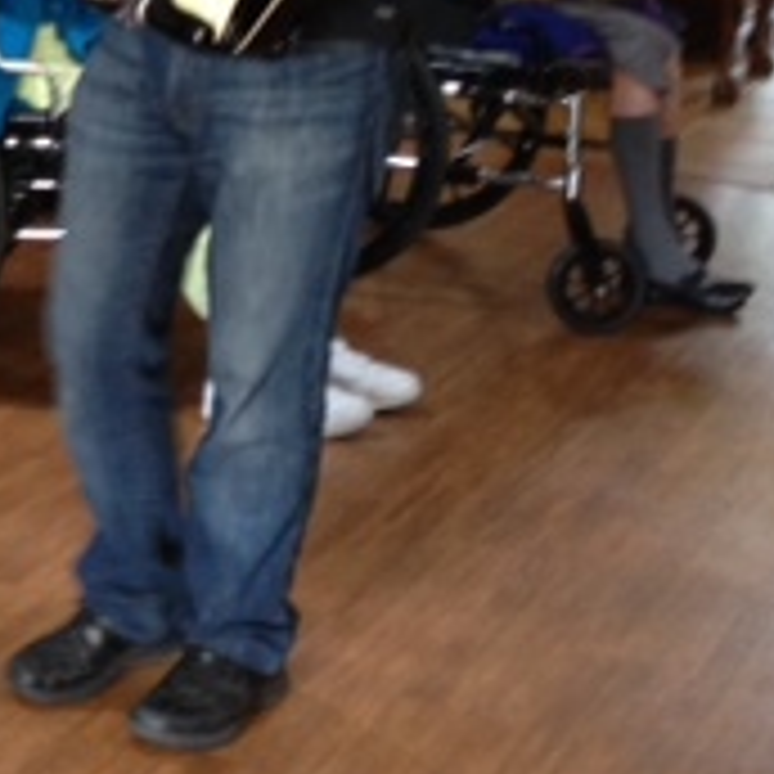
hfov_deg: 14.6
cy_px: 68
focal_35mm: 115
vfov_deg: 15.0
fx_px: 2909
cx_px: -202
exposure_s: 1/20
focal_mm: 4.28
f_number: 2.4
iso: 125
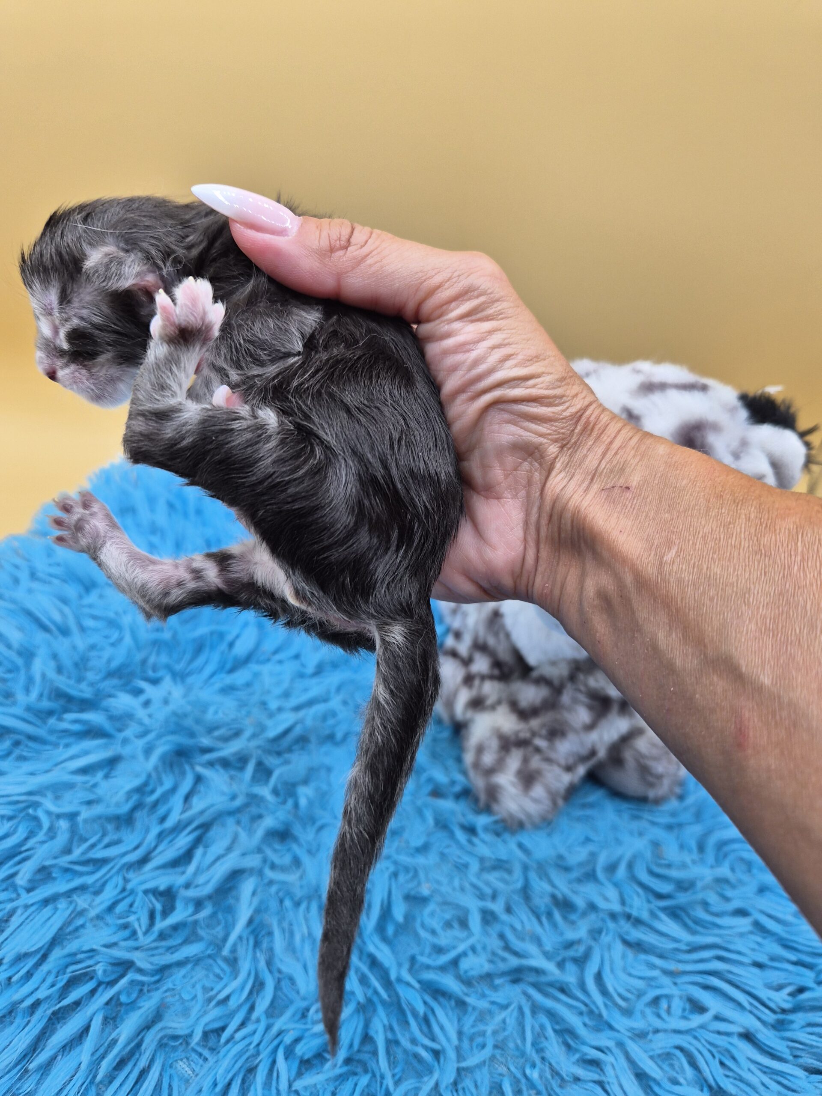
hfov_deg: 58.9
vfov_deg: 73.9
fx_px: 728
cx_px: 411
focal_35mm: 23
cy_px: 548
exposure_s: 1/708
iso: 80
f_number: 1.8
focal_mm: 5.4
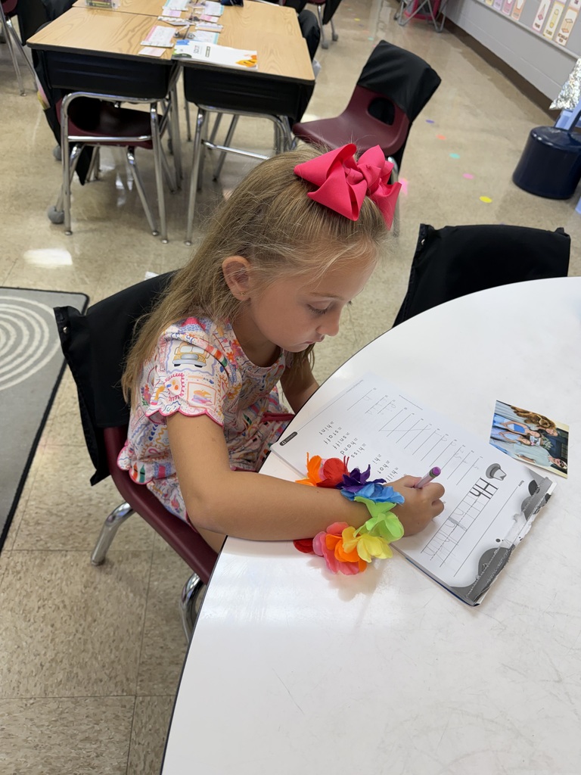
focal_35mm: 24
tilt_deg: -44.2
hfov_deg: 56.8
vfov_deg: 71.6
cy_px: 388
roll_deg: -8.6
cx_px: 290
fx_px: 537
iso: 100
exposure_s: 1/120
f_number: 1.78
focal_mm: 6.76
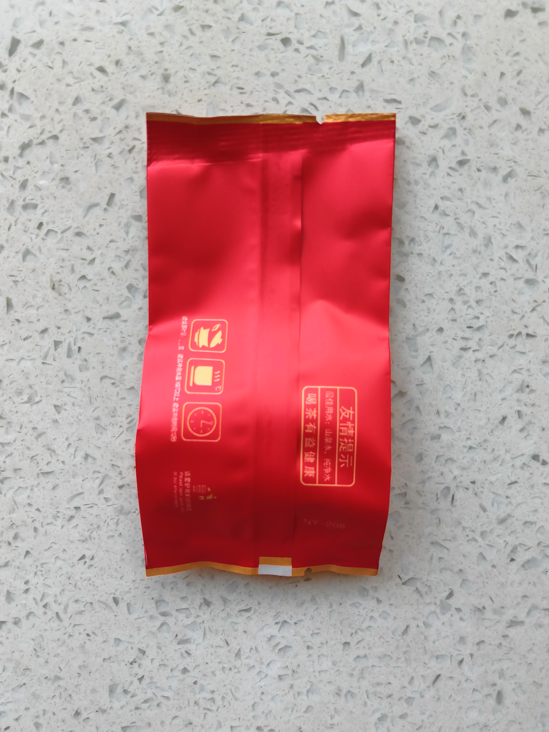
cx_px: 274
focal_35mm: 27
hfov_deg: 51.4
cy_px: 366
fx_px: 571
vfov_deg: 65.3
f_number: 1.9
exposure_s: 1/50
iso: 205
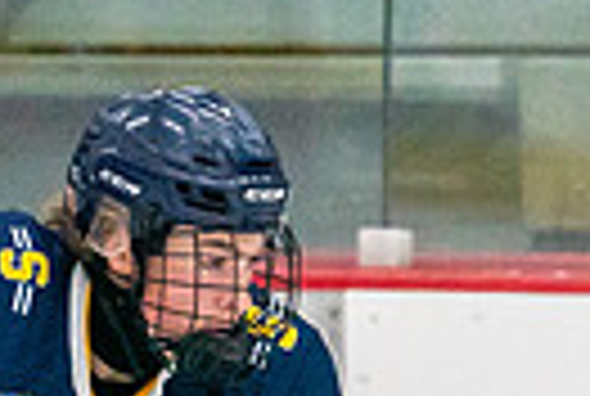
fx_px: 26479
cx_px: -23
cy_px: 885
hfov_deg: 1.3
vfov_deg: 0.9
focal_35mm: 1612
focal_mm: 200
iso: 3200
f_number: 2.8
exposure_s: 1/1250
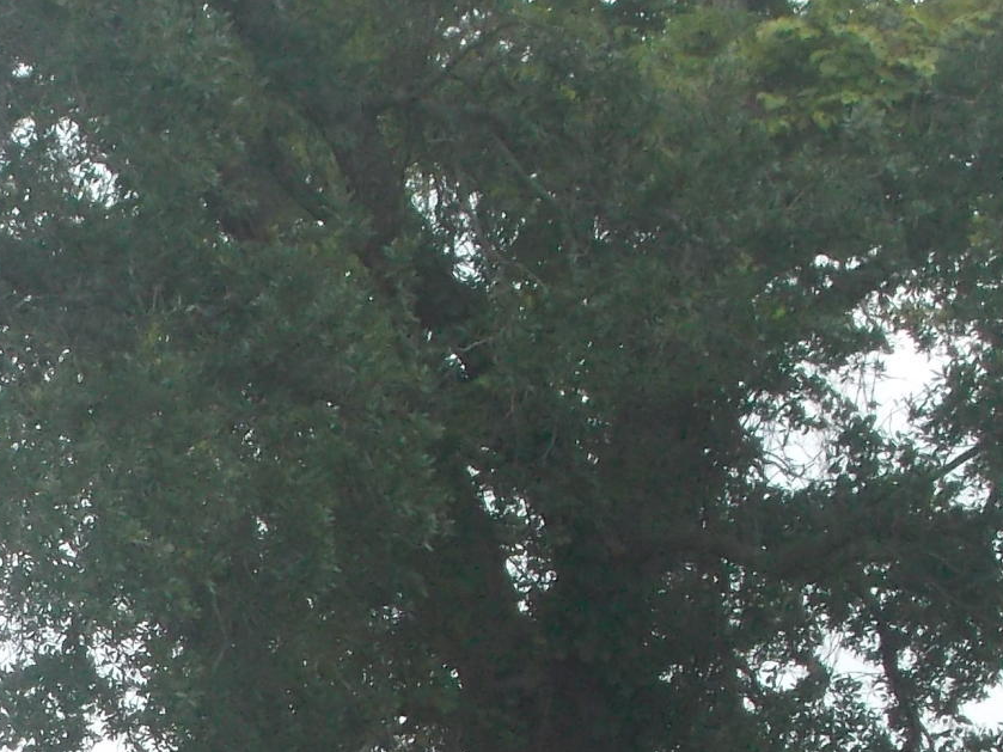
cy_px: 1162
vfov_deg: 6.2
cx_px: -616
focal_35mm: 236
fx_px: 6837
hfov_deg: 8.2
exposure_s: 1/500
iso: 250
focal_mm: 11.8
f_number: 5.3
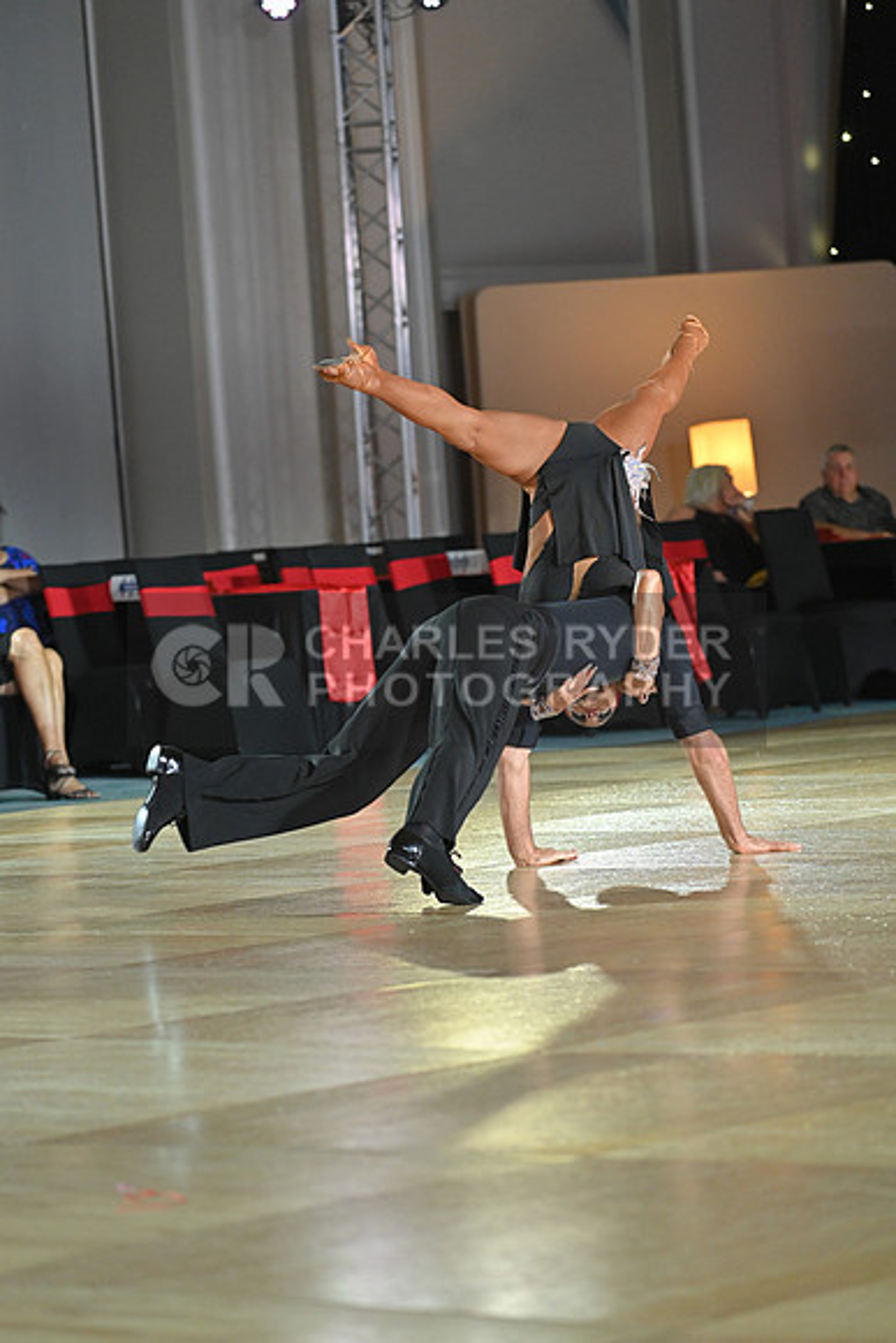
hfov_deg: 10.2
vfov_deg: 15.2
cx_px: 448
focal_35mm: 135
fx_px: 5037
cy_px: 672
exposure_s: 1/250
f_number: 4
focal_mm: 135
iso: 2000
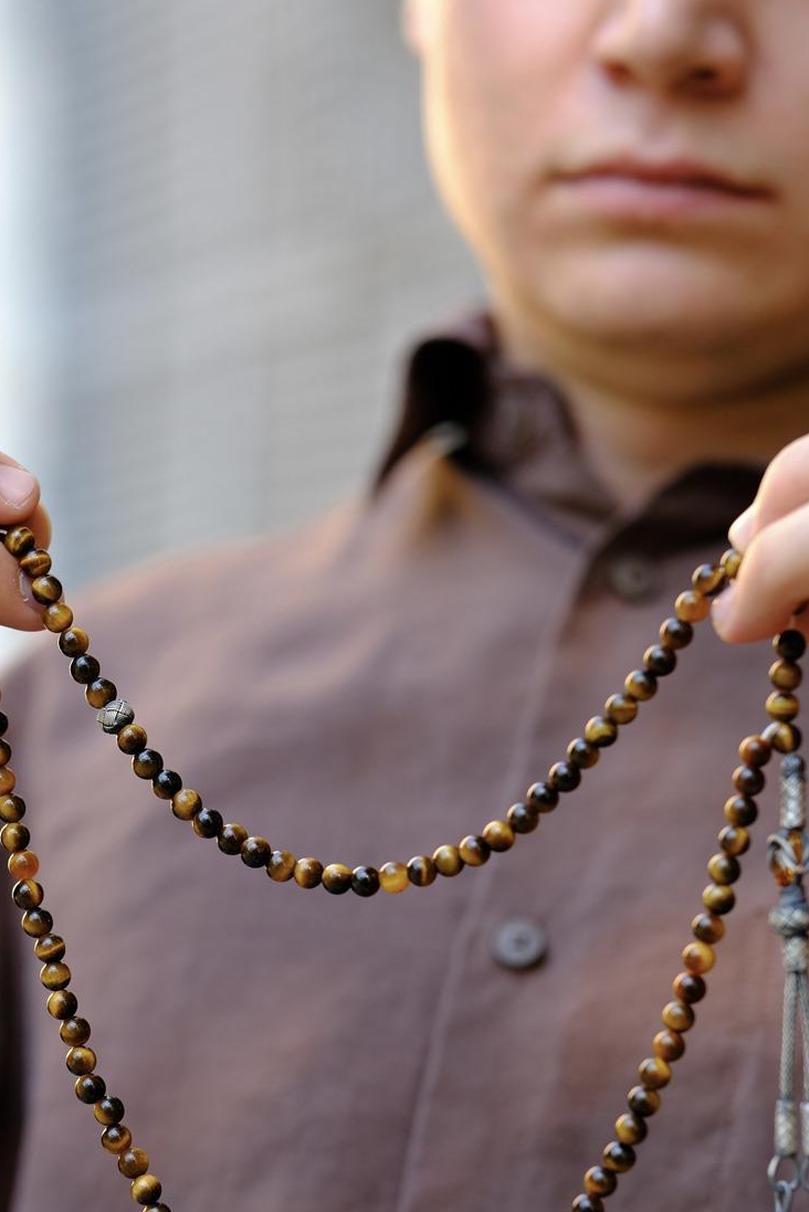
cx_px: 231
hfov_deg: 11.0
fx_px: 4177
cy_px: 854
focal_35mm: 124
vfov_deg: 16.5
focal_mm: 56
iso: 200
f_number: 2.2
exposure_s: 1/400
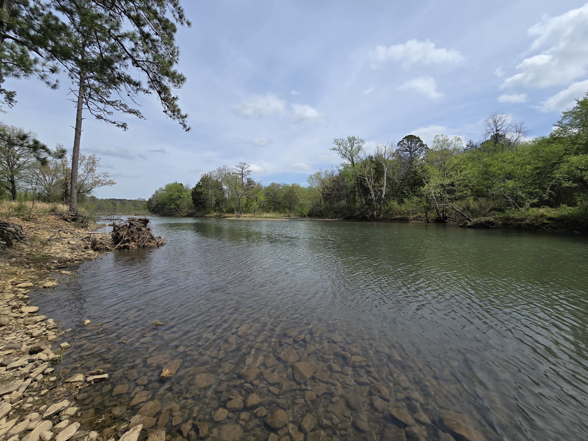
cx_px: 294
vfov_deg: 89.9
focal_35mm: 13
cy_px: 220
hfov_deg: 106.2
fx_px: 221
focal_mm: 2.2
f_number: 2.2
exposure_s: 1/3238
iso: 50
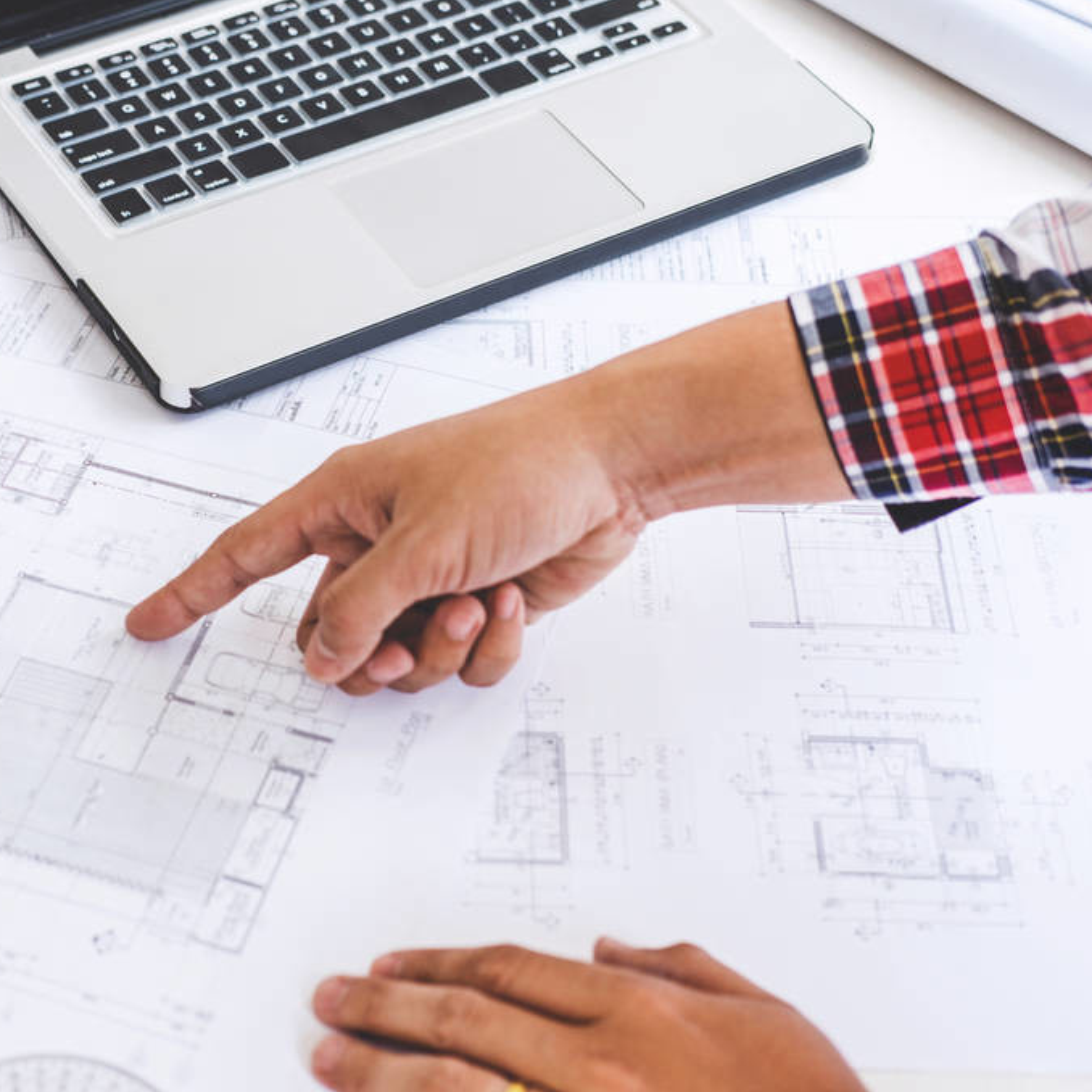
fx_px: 2427
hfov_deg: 25.2
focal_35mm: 68
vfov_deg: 25.4
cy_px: 546
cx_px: 323
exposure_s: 1/180
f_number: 2.8
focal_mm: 35
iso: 200
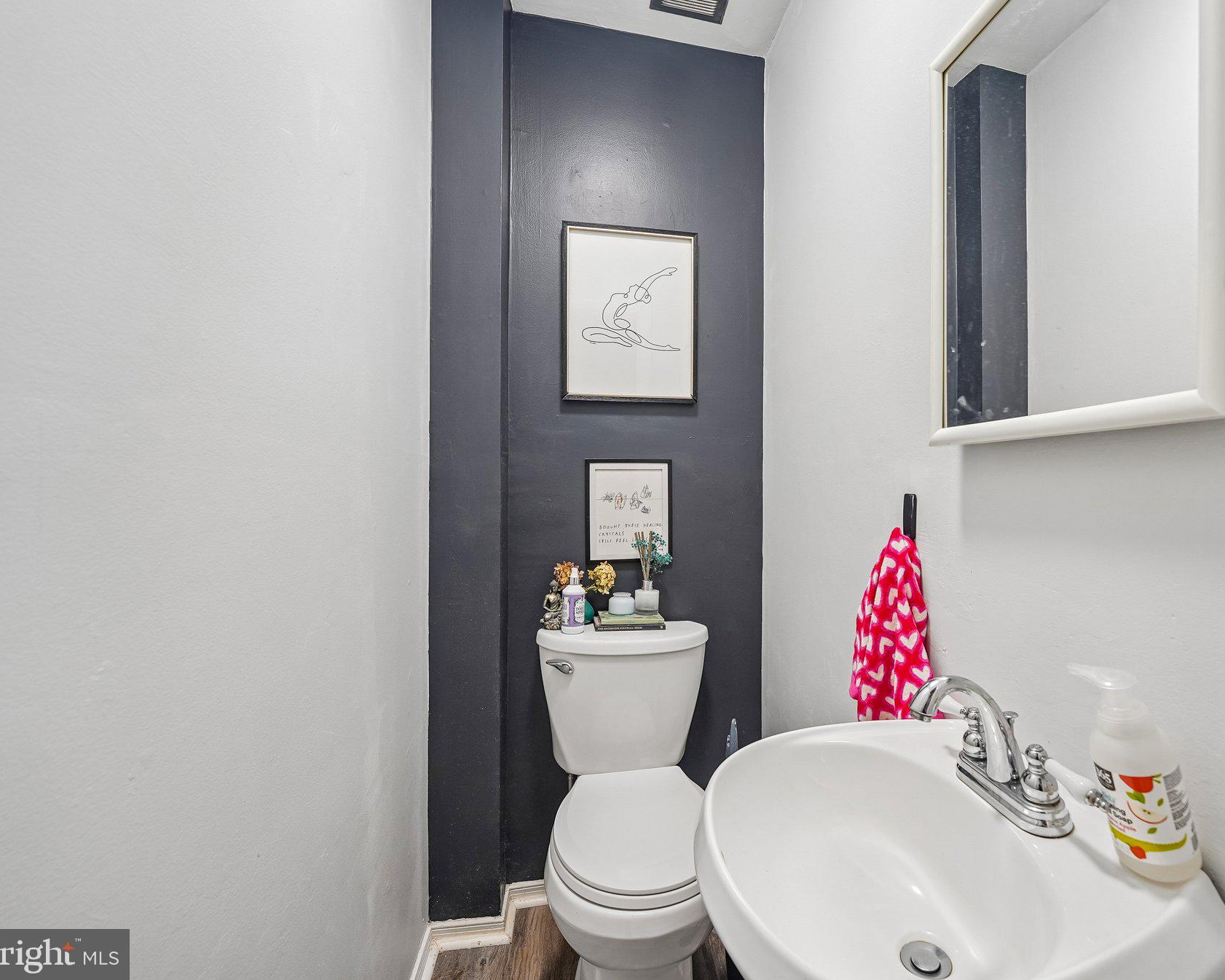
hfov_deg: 92.3
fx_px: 580
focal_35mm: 16
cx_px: 714
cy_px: 485
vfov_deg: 80.4
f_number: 6.3
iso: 500
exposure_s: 1/30
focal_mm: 14
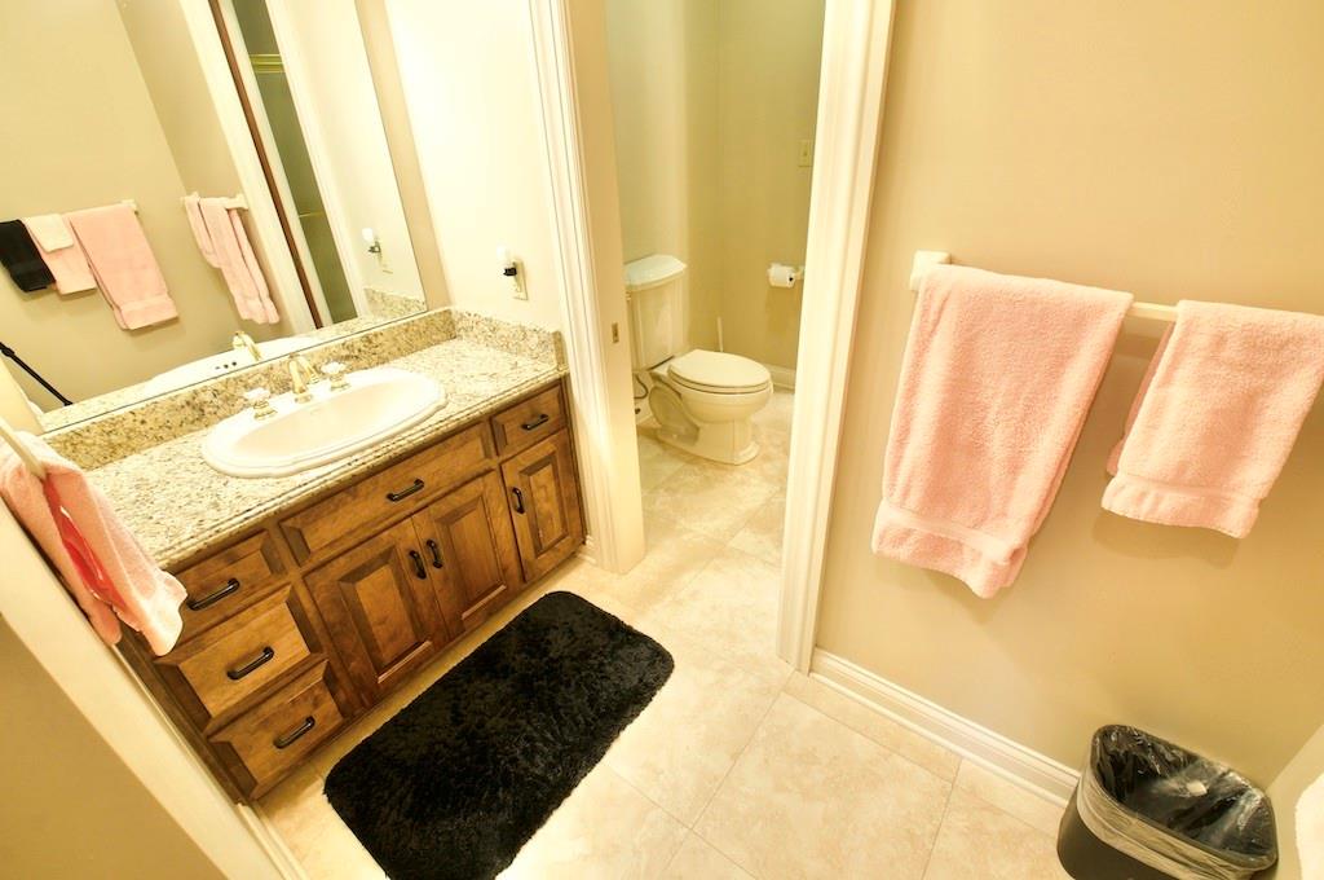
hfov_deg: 100.5
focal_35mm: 15
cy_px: 440
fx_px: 551
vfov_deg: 77.2
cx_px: 662
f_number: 8
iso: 100
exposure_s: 1/3
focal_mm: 10
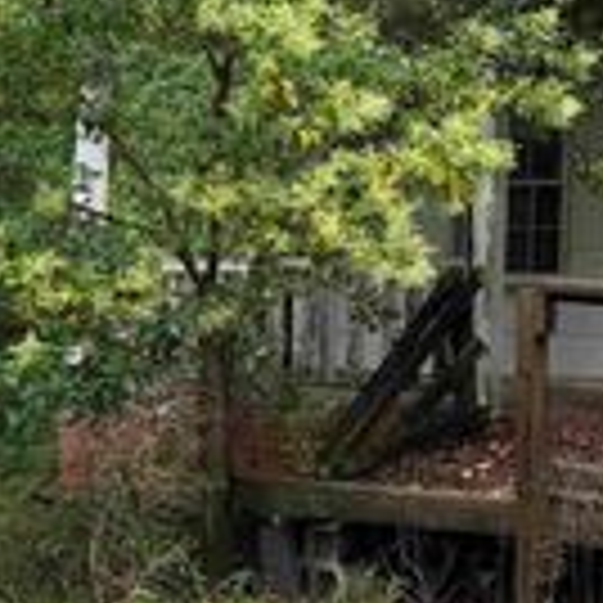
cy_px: 16
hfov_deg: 19.2
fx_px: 1557
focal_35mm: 79
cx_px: 900
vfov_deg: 21.2
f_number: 1.78
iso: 80
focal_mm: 6.76
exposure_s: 1/665
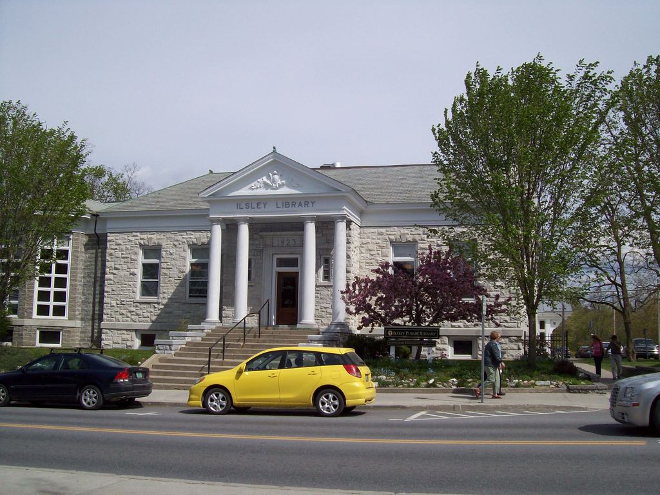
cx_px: 330
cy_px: 248
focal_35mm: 36
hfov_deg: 51.4
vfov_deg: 39.7
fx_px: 686
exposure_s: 1/991
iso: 80
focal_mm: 6
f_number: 4.8
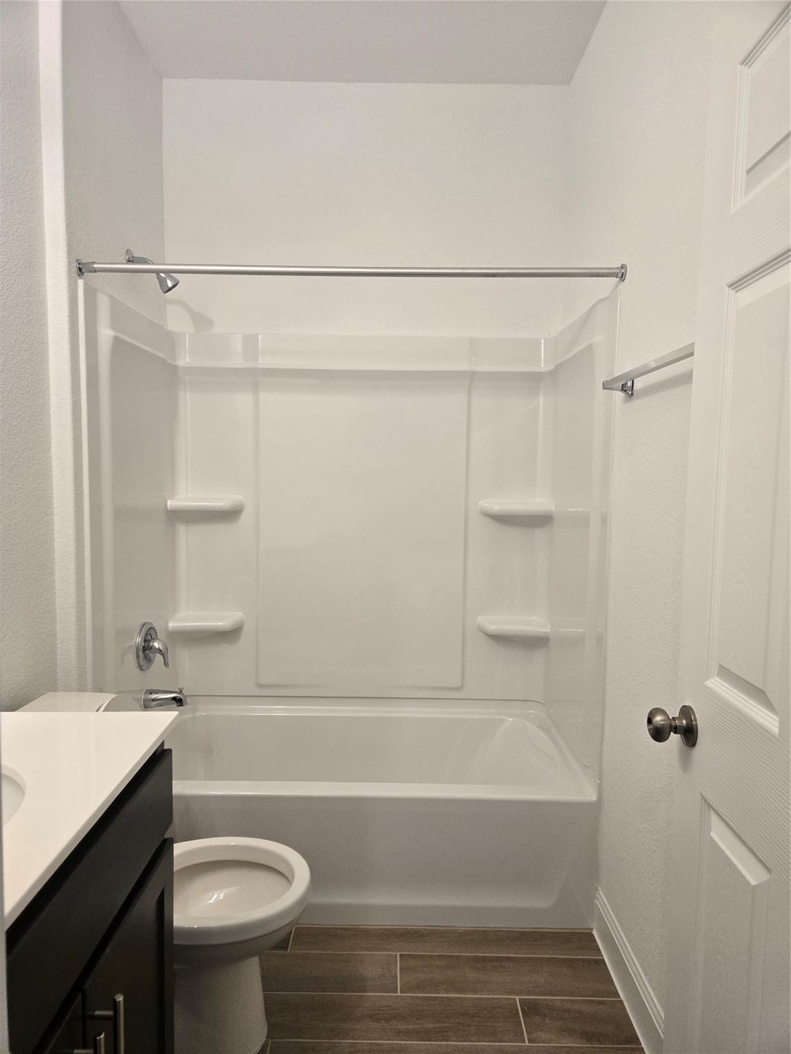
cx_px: 396
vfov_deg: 73.9
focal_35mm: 23
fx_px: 701
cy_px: 527
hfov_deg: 58.9
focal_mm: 5.4
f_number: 1.8
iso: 200
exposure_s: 1/120
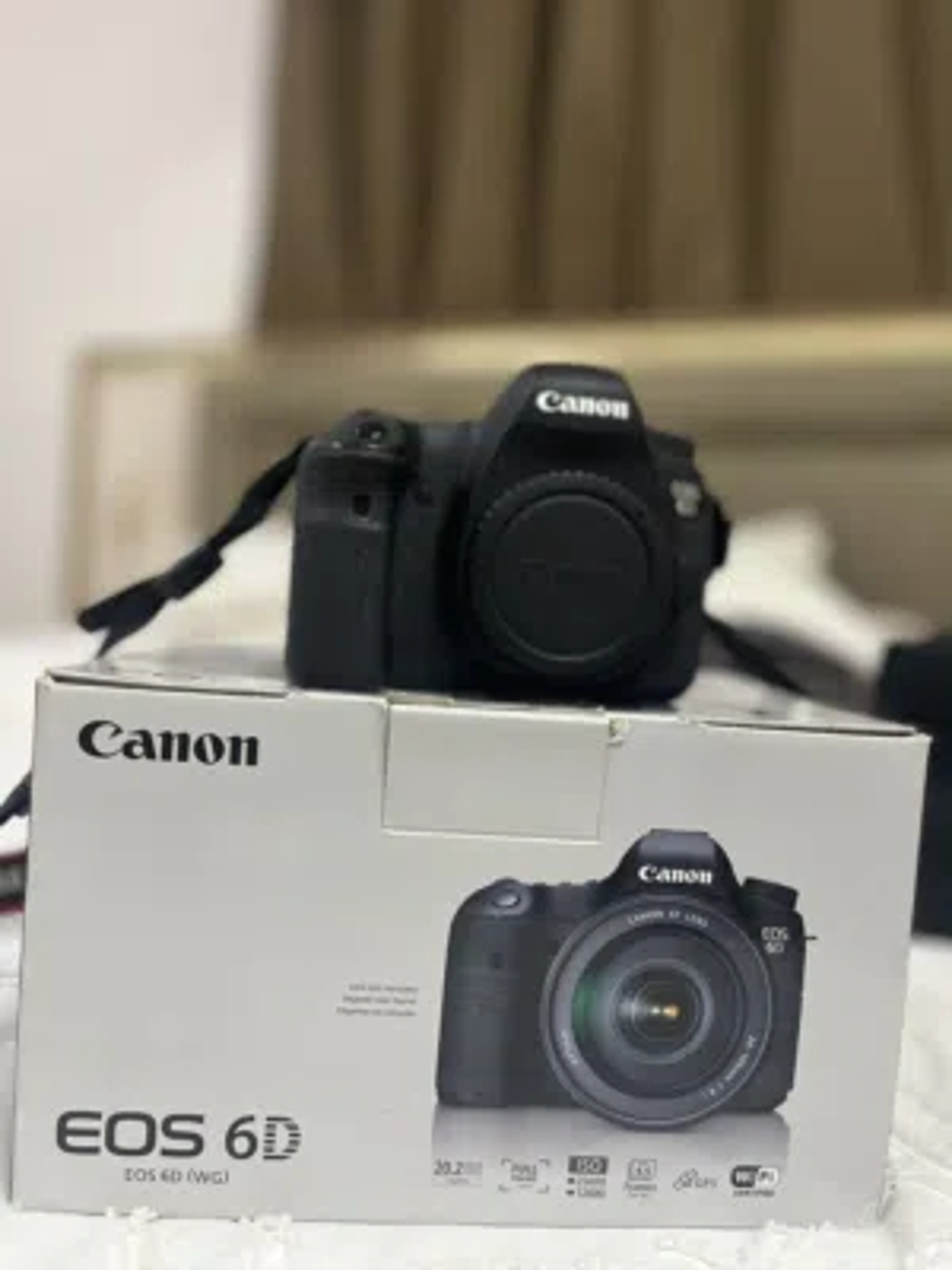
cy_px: 635
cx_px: 476
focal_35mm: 26
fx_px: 953
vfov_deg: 67.3
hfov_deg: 53.1
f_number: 1.6
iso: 500
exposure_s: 1/50
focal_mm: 5.1
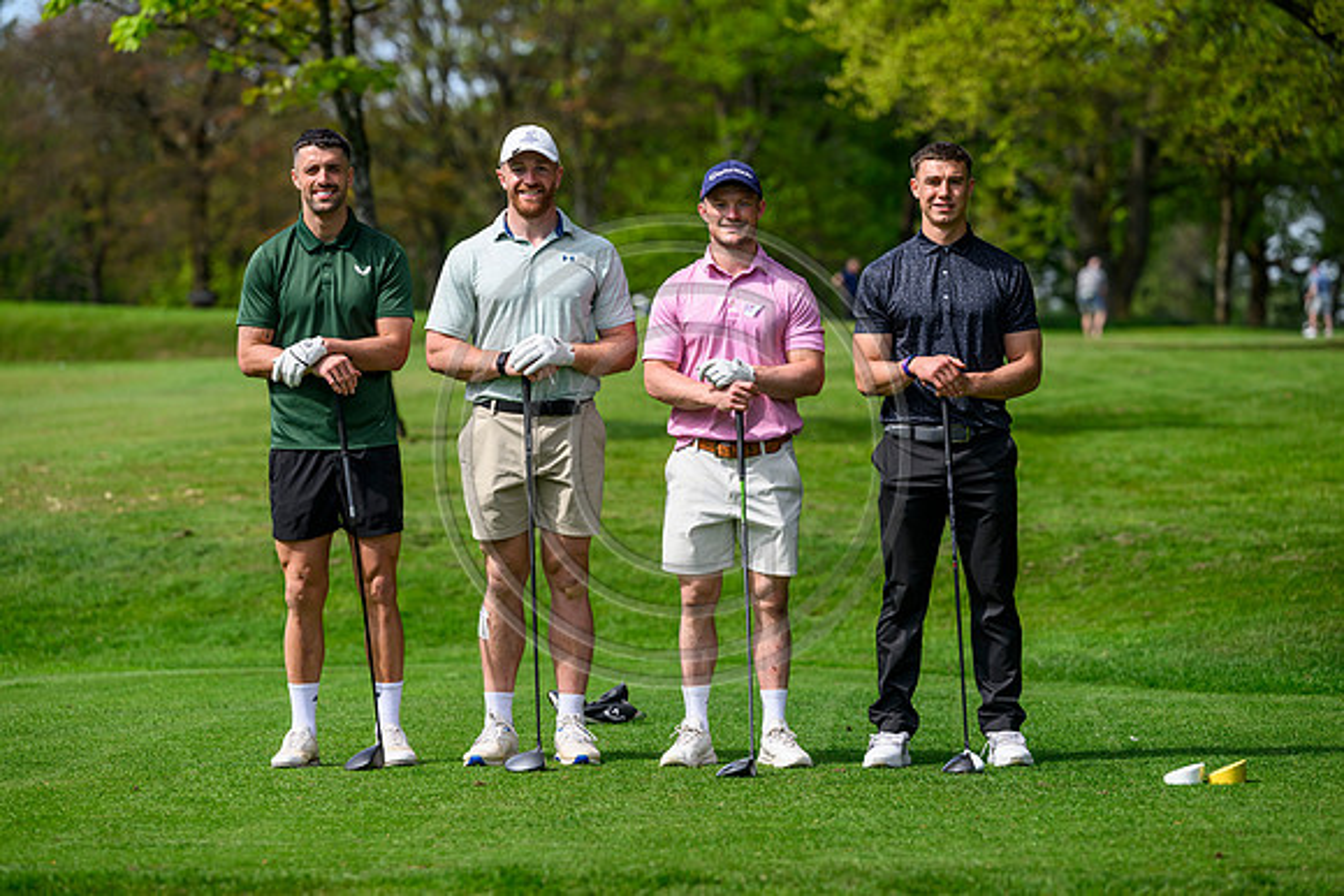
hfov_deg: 12.8
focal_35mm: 160
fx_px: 5974
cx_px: 672
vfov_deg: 8.6
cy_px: 448
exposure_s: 1/2500
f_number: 4
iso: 500
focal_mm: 160
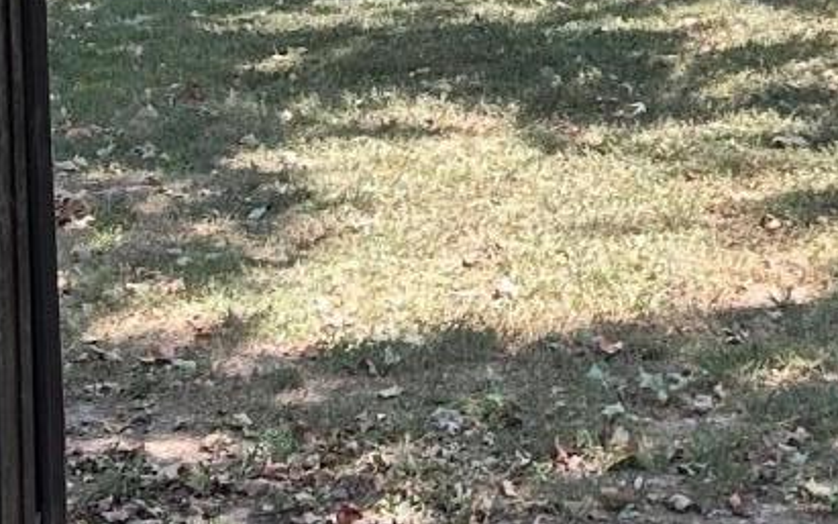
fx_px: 3061
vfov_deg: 9.7
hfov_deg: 15.4
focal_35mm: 134
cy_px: -63
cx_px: 716
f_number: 1.5
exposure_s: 1/383
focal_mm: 5.7
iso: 50
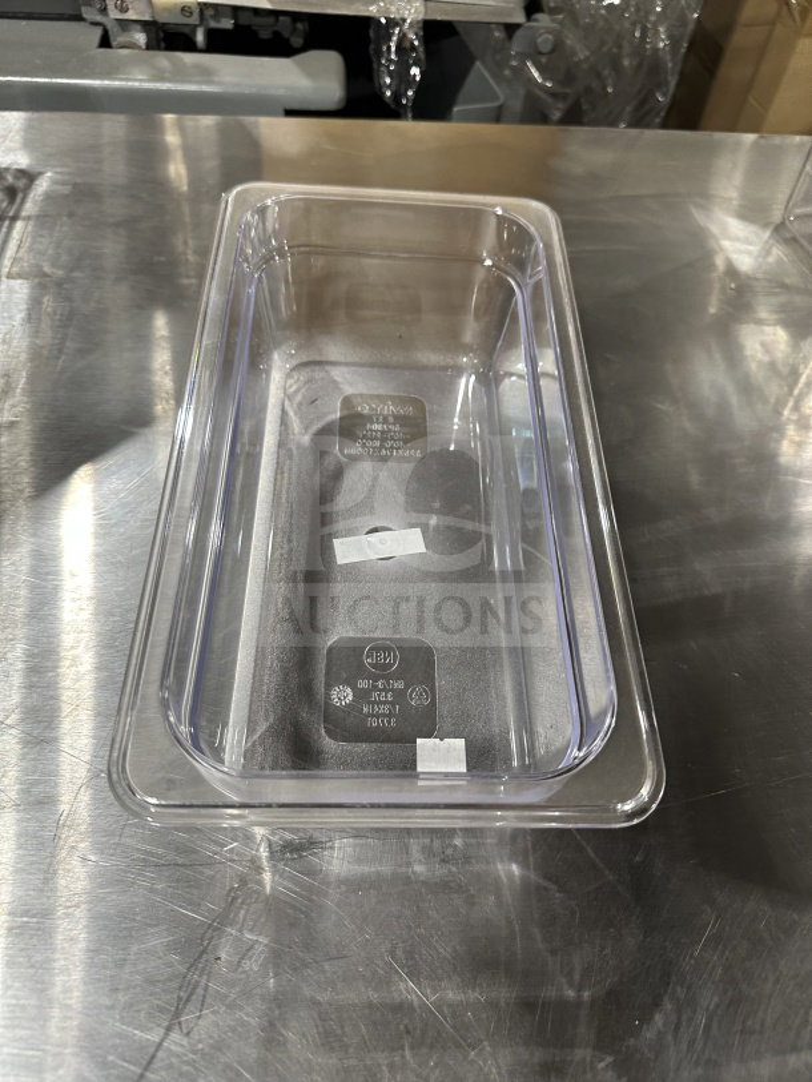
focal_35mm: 24
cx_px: 406
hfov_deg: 56.8
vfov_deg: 71.6
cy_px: 541
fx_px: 750
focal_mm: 6.86
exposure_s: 1/84
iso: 250
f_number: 1.78
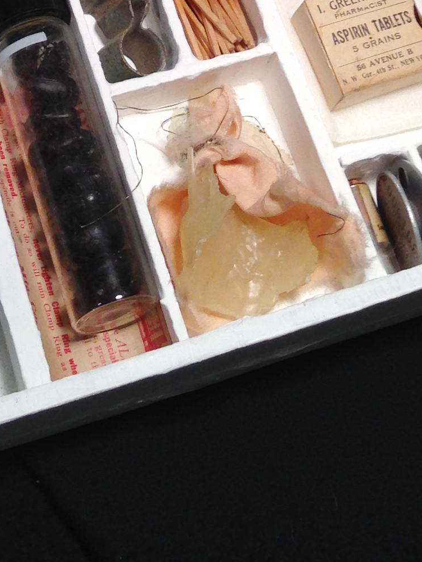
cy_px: -294
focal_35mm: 108
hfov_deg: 13.7
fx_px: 1755
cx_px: 96
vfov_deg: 16.5
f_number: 2.4
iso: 64
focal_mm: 4.12
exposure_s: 1/60
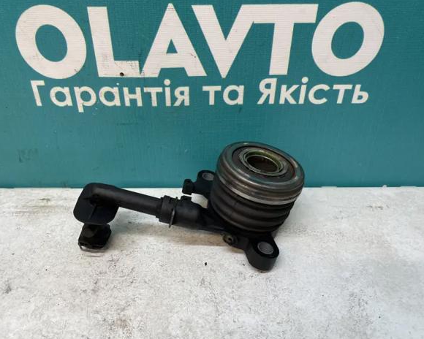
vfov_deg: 51.5
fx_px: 351
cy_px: 172
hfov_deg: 62.1
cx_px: 197
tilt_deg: -35.3
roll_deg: +2.3
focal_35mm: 28
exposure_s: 1/100
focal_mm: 4.2
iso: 80
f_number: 1.6
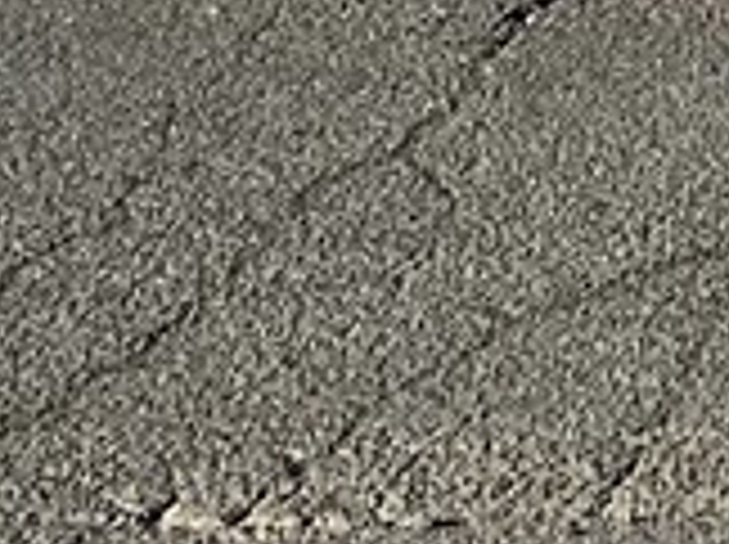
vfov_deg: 6.8
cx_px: 1570
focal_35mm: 196
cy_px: -1115
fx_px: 4122
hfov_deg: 9.3
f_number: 2.4
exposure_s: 1/1072
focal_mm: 3.3
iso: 25
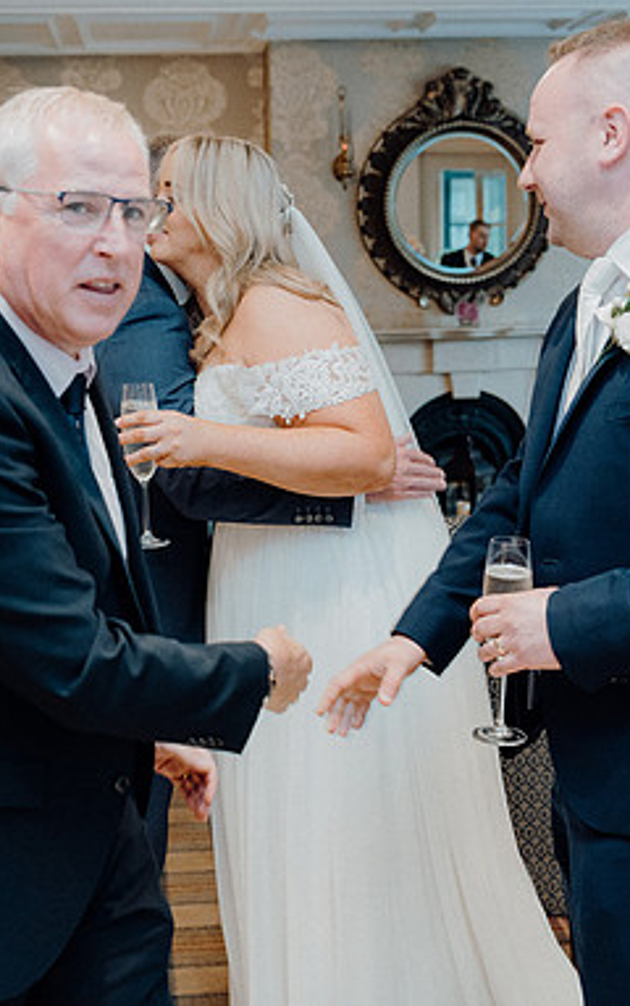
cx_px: 249
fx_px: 1481
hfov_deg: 24.0
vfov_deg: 37.5
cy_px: 500
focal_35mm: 54
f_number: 3.5
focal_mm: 35
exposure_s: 1/160
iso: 2500
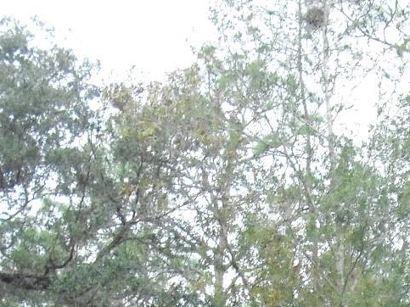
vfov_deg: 11.2
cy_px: 475
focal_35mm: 126
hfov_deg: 15.2
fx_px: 1492
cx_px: 463
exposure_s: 1/100
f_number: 2.8
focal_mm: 6.2
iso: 200
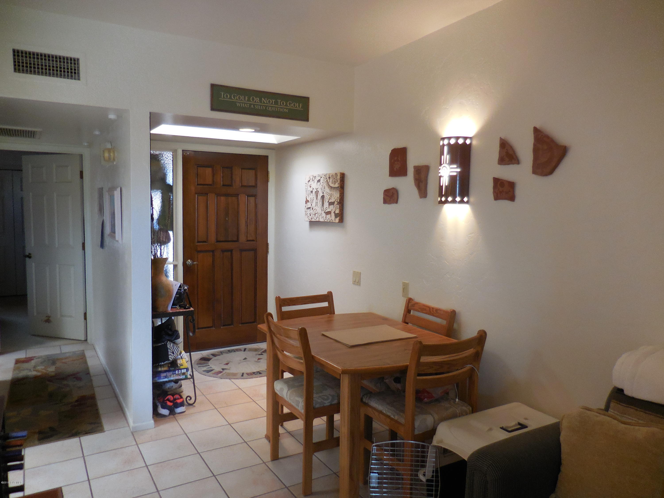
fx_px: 480
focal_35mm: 25
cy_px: 249
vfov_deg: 54.9
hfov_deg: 69.4
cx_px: 332
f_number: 3.3
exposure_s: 1/30
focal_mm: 4.5
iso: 250
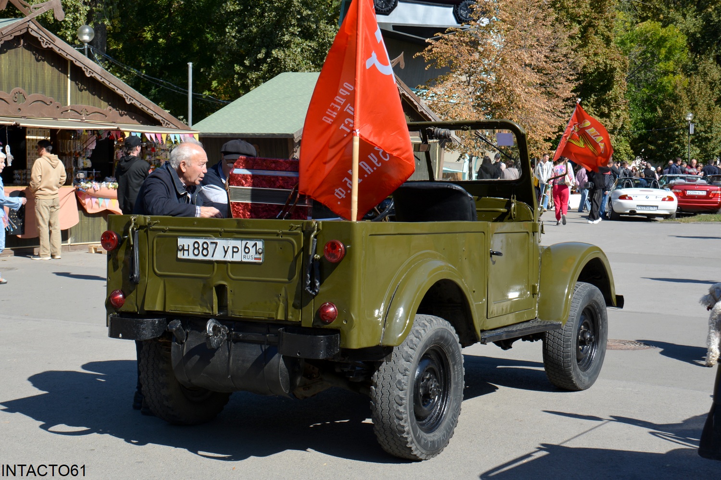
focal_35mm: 57
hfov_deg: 35.1
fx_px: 1141
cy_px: 240
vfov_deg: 23.7
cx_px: 360
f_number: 8
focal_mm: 38
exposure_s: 1/250
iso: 125
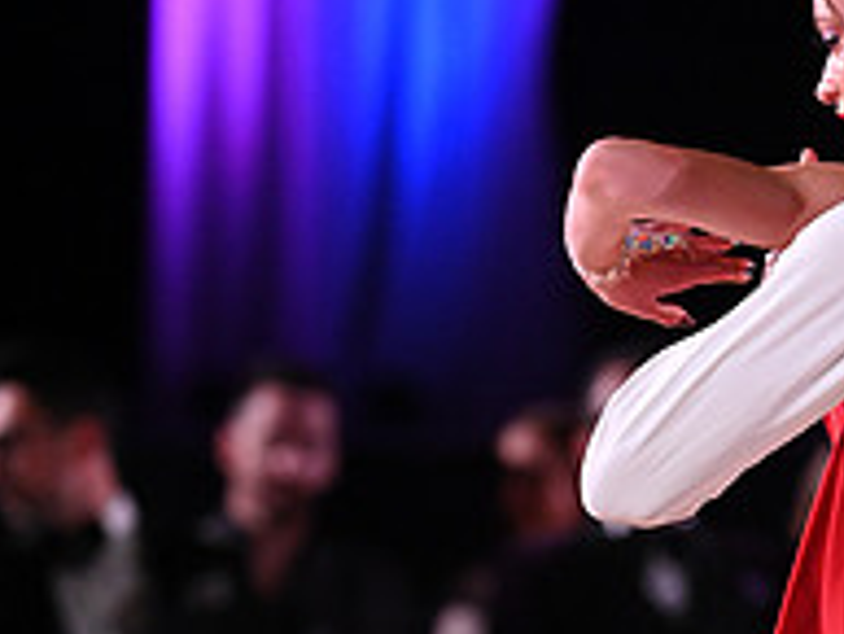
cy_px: 800
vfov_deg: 2.1
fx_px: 17639
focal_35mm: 723
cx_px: 724
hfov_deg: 2.7
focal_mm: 250
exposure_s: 1/320
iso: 3200
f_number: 5
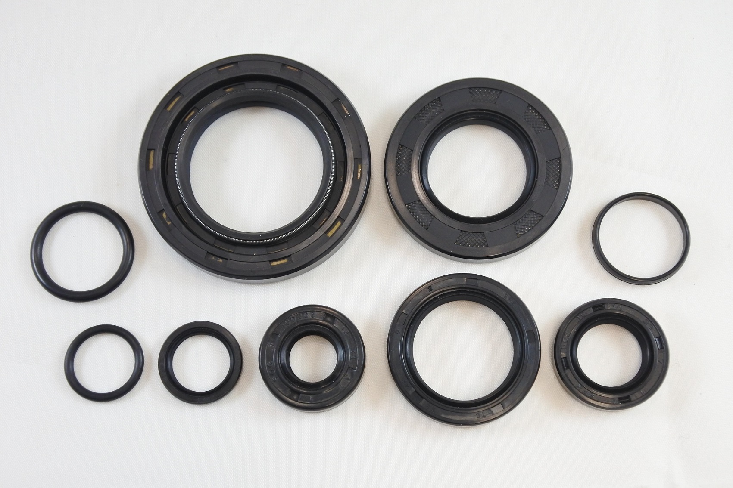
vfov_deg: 24.6
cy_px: 244
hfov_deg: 36.2
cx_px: 366
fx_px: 1120
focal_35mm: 55
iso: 640
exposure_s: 1/125
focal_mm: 20.6
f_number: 4.8
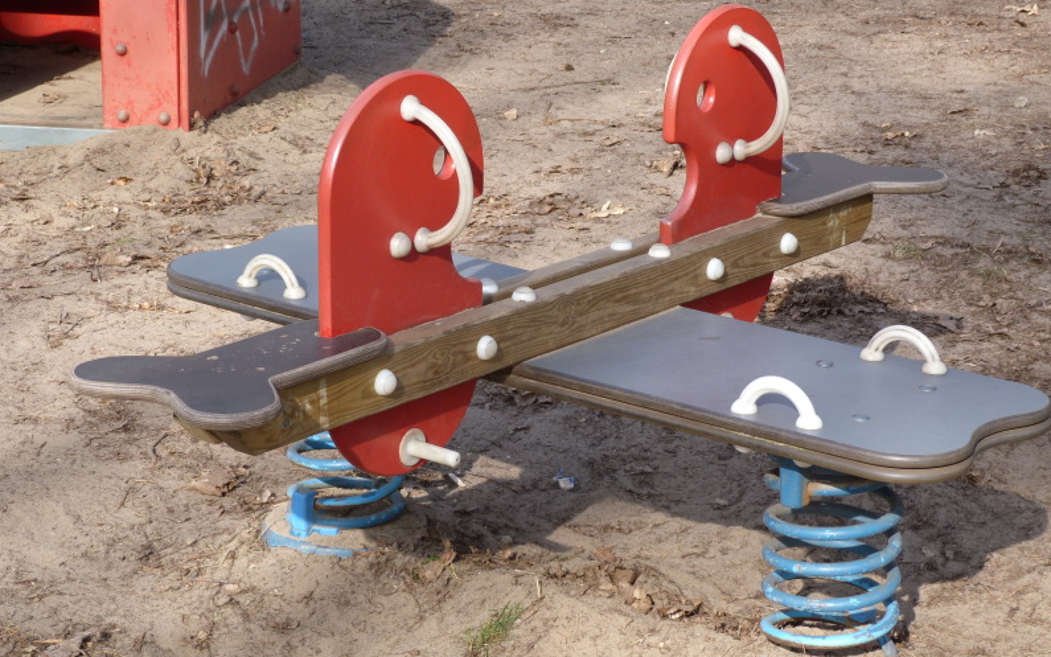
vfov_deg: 16.3
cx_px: 525
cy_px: 329
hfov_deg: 25.8
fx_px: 2292
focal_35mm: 80
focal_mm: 13.5
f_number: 4
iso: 80
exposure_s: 1/160
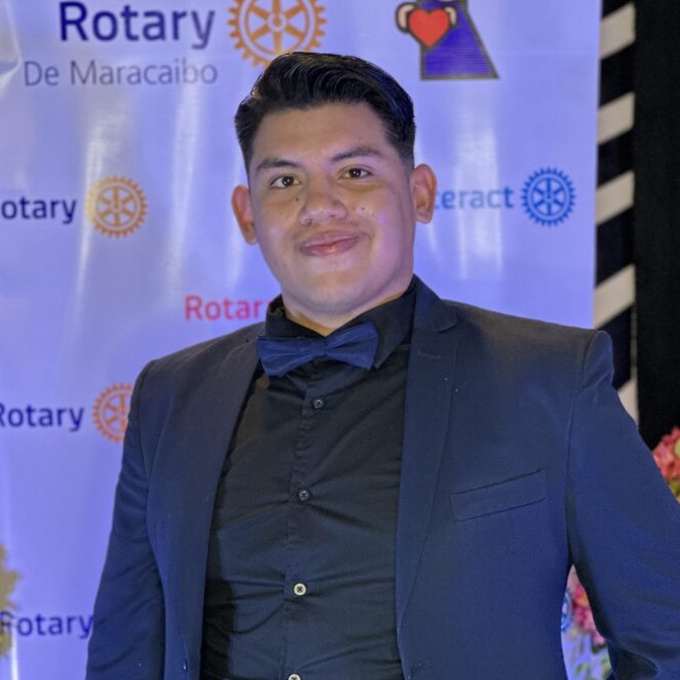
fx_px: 2311
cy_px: 447
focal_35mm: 104
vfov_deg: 16.7
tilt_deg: -4.0
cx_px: 328
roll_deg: +0.3
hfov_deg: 16.7
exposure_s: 1/24
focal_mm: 9
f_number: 2.8
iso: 320
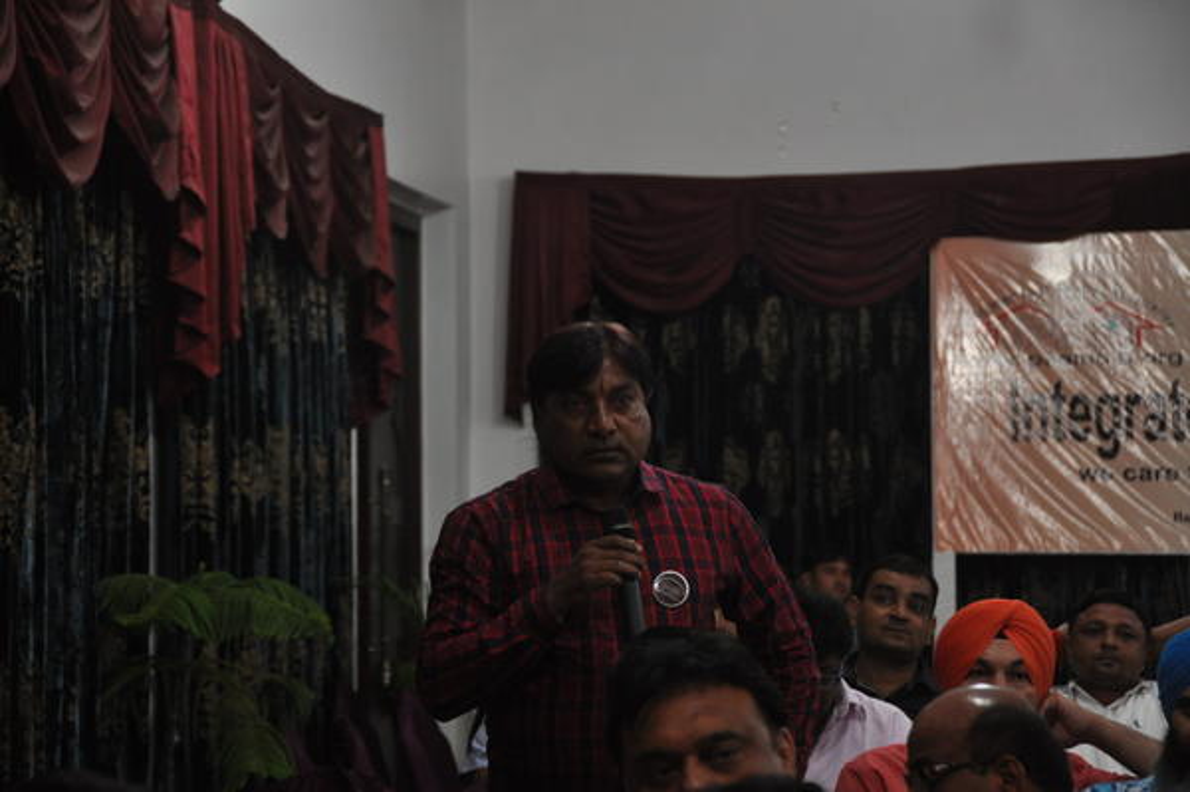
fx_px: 3716
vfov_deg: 12.2
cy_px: 396
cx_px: 595
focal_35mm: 112
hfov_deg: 18.2
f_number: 5
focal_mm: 75
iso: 800
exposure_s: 1/50
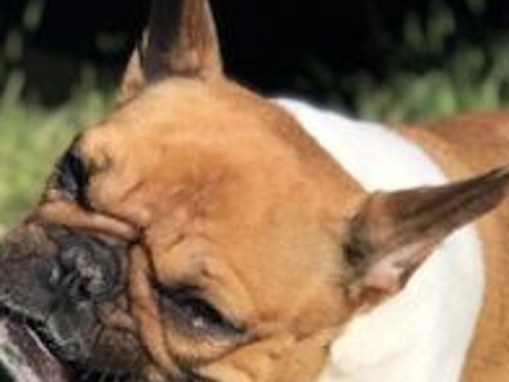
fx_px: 2338
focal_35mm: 159
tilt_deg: -10.1
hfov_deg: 12.4
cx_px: 247
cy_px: 372
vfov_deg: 9.3
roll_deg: +0.4
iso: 16
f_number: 2.4
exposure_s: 1/1473
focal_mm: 6
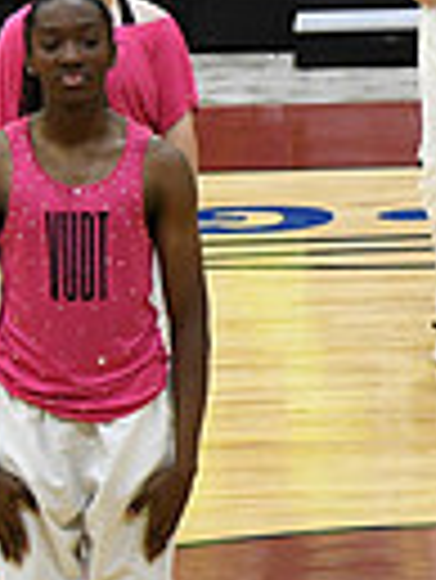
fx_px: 7629
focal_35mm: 455
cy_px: 281
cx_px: 1200
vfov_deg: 4.4
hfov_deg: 3.2
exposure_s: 1/250
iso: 3200
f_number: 4
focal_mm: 70
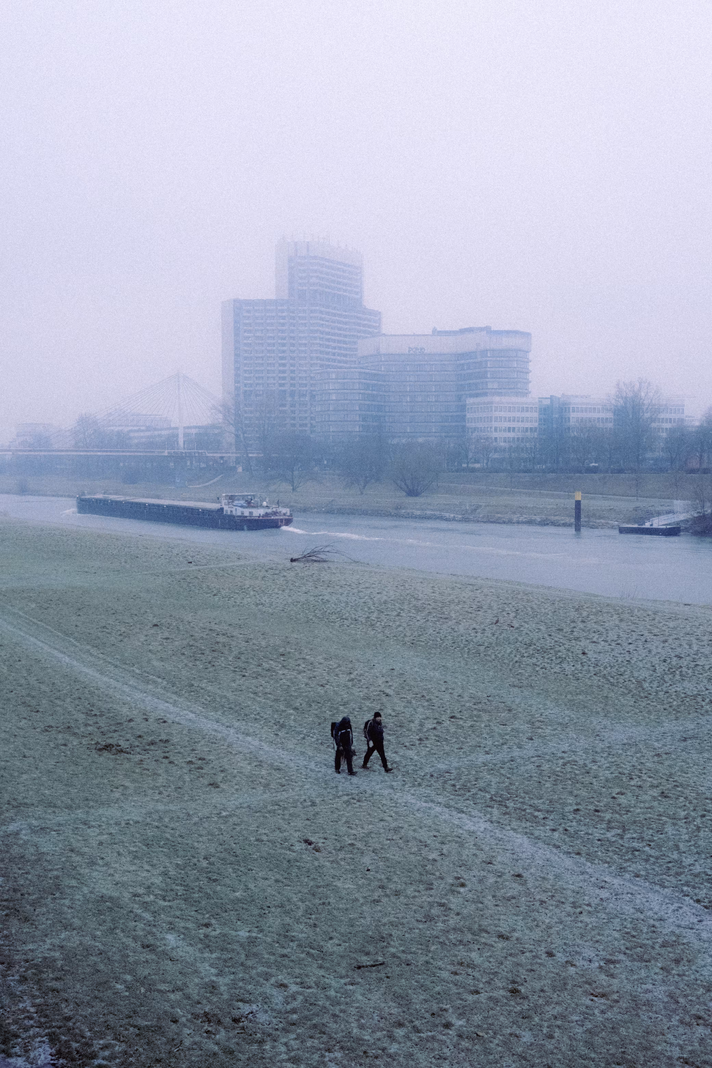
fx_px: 1216
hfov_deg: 32.6
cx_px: 356
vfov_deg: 47.4
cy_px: 534
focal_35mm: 41
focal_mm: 27
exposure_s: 1/1000
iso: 3200
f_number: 8
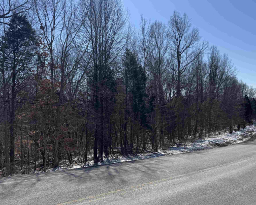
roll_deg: +1.4
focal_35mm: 31
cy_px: 113
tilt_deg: -2.5
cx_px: 135
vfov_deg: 47.0
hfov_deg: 57.2
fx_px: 235
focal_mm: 6.76
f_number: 1.78
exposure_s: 1/6410
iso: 80
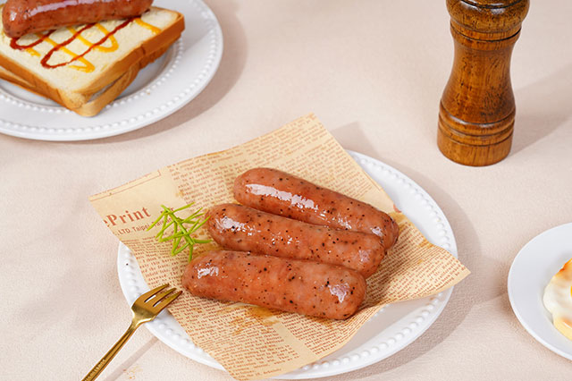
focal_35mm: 77
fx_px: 1223
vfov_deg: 17.7
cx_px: 286
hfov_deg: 26.3
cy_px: 190
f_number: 8
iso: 160
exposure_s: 1/125
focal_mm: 77
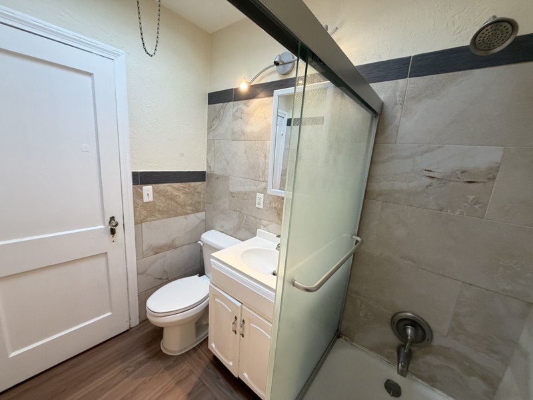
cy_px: 200
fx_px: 216
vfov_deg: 85.7
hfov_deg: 102.1
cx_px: 266
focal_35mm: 14
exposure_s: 1/120
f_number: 2.2
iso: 320
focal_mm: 2.22
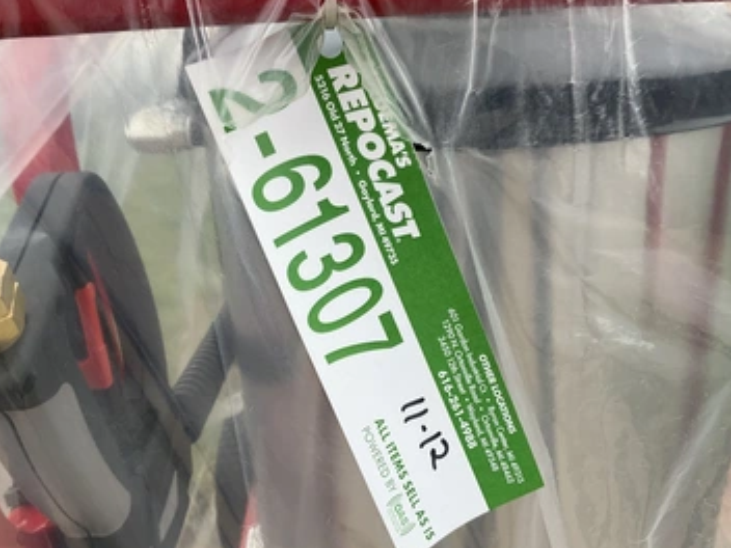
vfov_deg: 42.9
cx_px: 357
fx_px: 697
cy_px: 276
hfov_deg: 55.3
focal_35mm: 33
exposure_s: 1/125
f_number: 1.8
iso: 20
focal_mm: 3
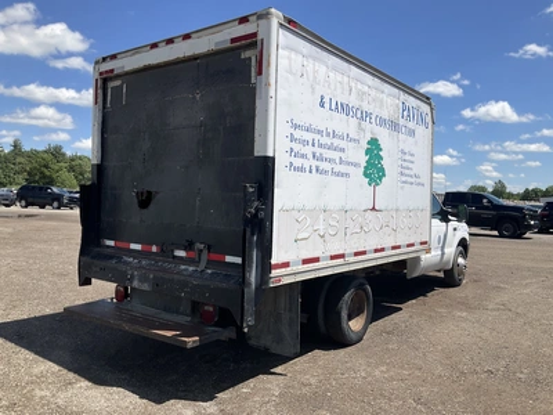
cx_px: 276
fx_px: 463
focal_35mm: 29
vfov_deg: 48.2
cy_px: 208
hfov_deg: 61.7
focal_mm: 3
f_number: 1.8
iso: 25
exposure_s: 1/2227
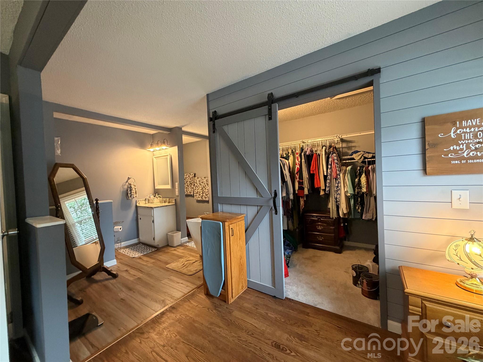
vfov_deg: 85.7
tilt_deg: -1.1
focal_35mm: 14
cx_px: 242
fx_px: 195
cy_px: 181
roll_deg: +2.4
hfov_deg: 102.1
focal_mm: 2.22
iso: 400
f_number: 2.2
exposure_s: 1/60
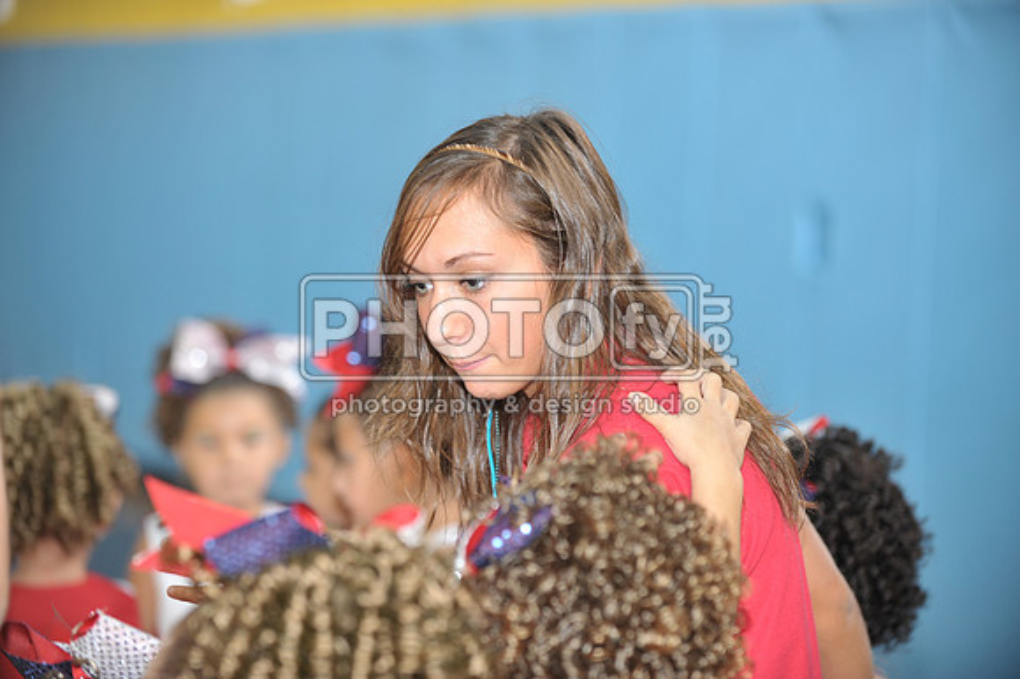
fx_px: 2973
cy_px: 340
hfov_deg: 19.5
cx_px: 510
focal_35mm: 105
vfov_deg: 13.0
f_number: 2.8
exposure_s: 1/125
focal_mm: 105
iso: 500
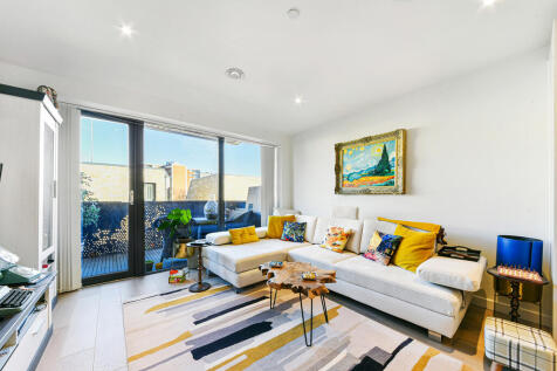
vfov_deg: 90.0
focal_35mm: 12
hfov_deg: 112.6
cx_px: 278
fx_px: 186
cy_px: 186
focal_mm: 12
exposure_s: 1/4
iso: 200
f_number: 16
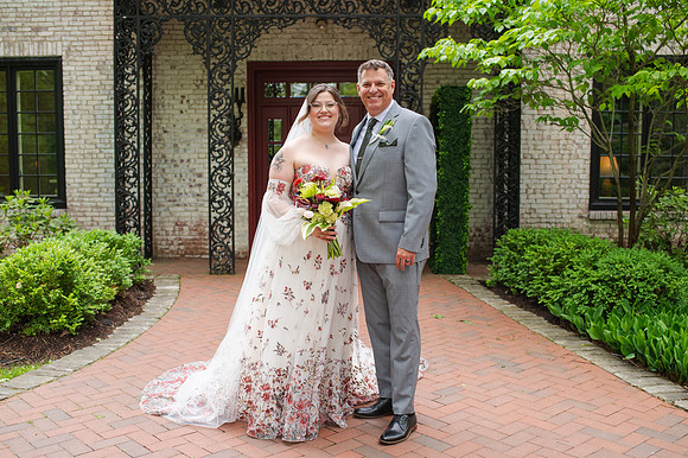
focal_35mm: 39
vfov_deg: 34.4
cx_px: 344
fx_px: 740
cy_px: 251
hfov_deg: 49.9
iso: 125
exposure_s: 1/320
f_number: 3.2
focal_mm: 35
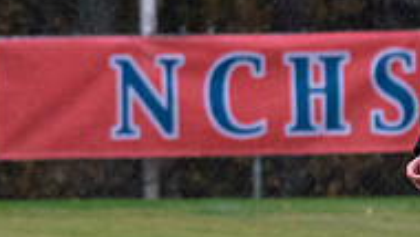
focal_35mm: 1451
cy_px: 179
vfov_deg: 0.8
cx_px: -236
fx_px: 16164
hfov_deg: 1.5
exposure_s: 1/1000
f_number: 5.6
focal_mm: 241
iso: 3200
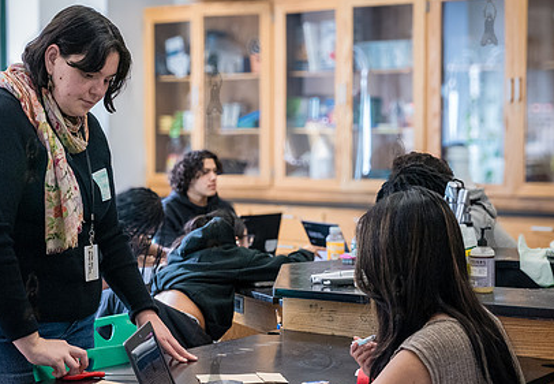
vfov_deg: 18.4
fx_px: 1183
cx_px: 192
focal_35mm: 76
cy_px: 201
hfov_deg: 26.2
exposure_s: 1/500
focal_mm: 45
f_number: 5
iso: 6400
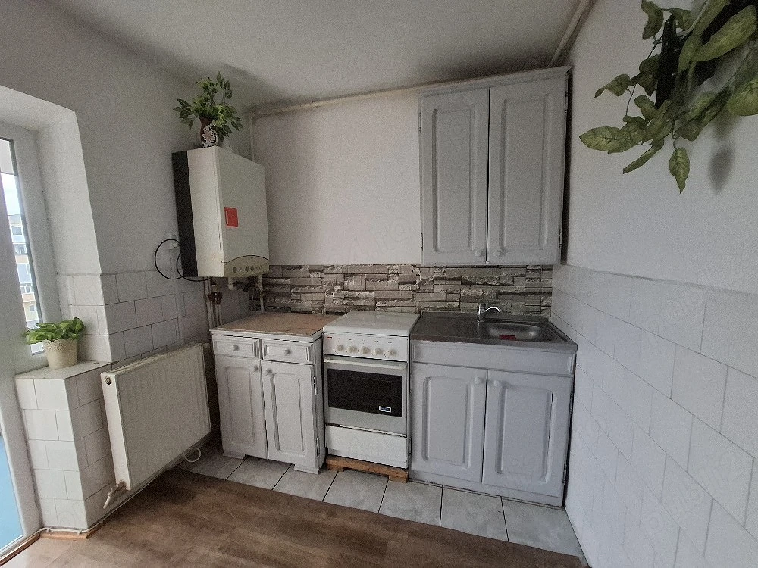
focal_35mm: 13
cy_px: 284
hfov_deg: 106.2
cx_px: 379
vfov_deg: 89.9
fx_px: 285
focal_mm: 1.74
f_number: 2.2
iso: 250
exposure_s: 1/25
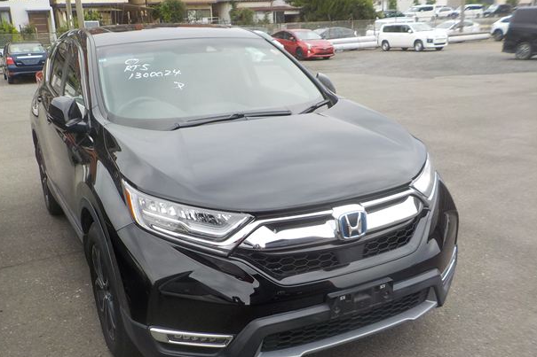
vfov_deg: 39.8
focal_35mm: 33
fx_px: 492
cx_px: 259
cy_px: 209
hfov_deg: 57.2
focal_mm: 4.1
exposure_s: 1/500
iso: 125
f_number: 3.3
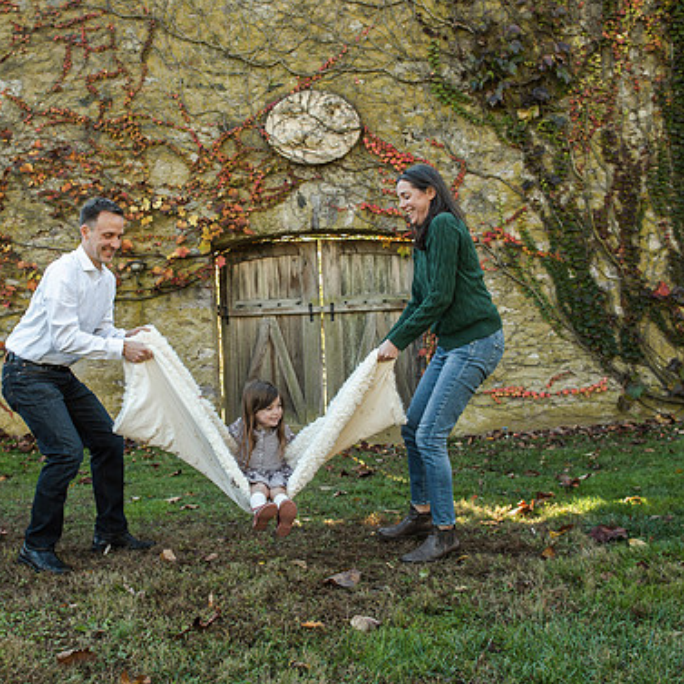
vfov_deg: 47.2
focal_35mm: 35
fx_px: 782
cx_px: 261
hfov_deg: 46.8
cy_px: 348
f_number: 5.6
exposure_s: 1/200
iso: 640
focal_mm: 26
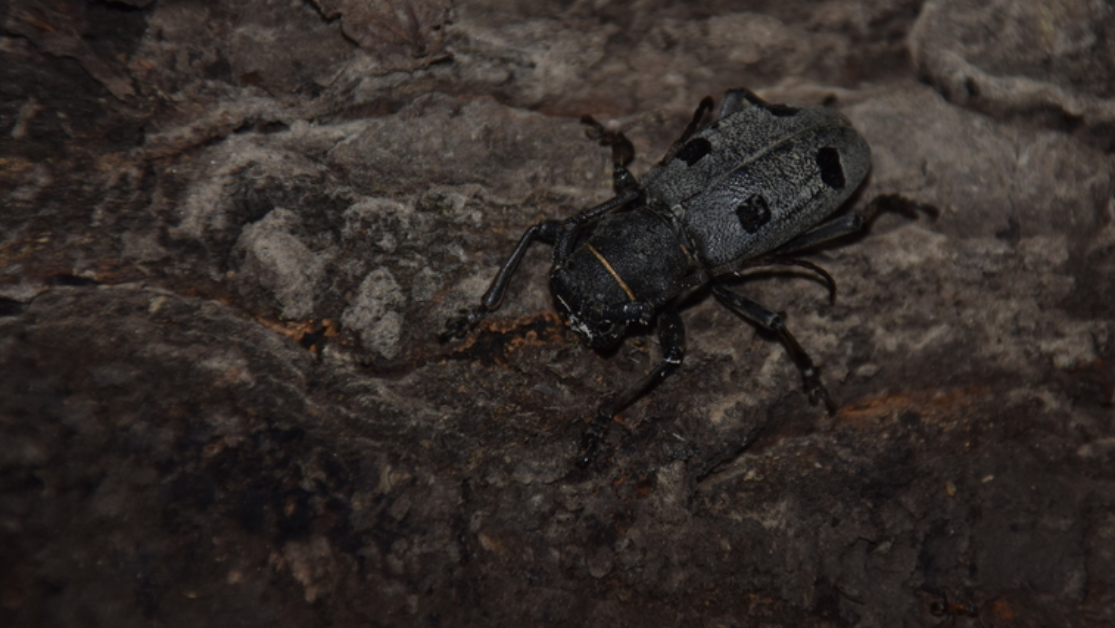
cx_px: 678
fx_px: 8250
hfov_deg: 7.7
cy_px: 220
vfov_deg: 4.4
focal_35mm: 279
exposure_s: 1/100
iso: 200
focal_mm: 140
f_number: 5.6
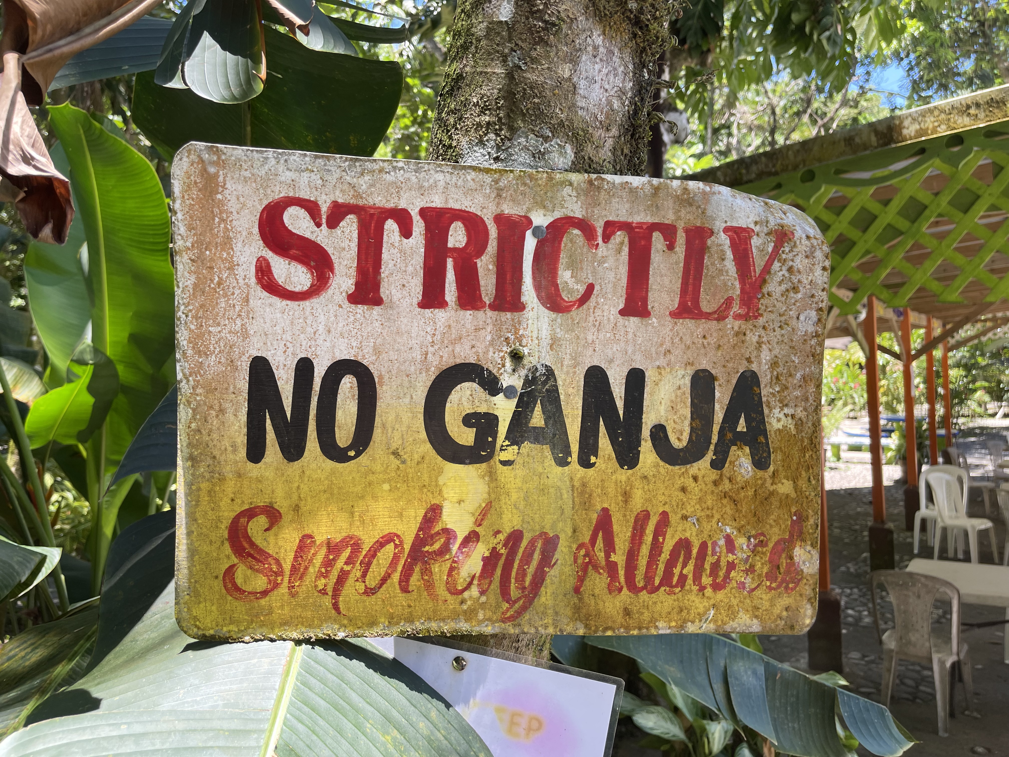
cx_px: 504
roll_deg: +2.5
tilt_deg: -0.6
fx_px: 758
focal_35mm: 26
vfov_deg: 53.1
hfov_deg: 67.3
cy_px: 378
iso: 32
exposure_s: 1/238
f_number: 1.6
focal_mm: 5.1
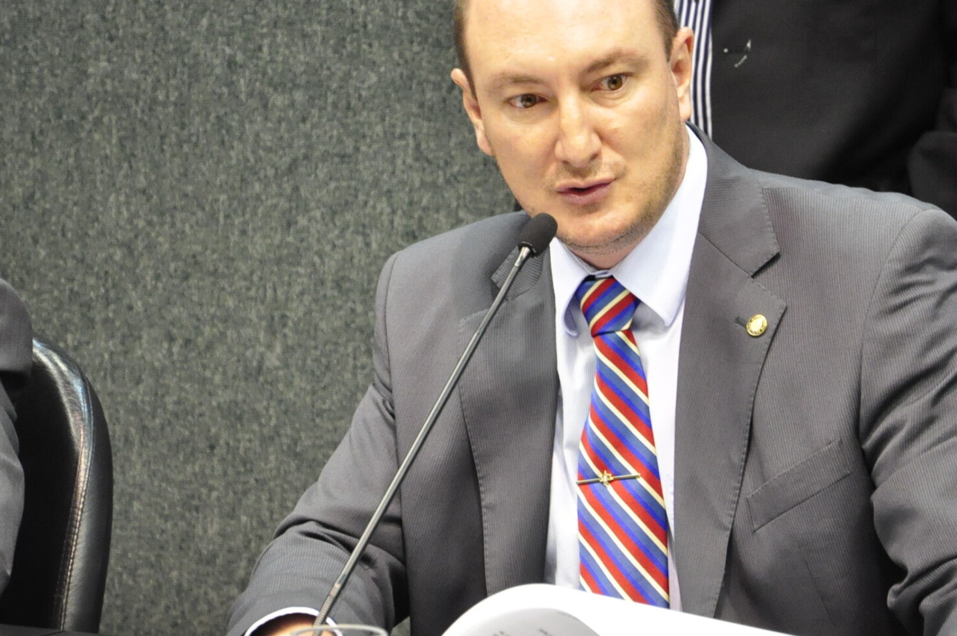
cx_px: 577
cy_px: 289
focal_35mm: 215
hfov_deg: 9.6
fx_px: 5699
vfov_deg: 6.4
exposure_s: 1/40
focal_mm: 105
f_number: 5.6
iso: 2500
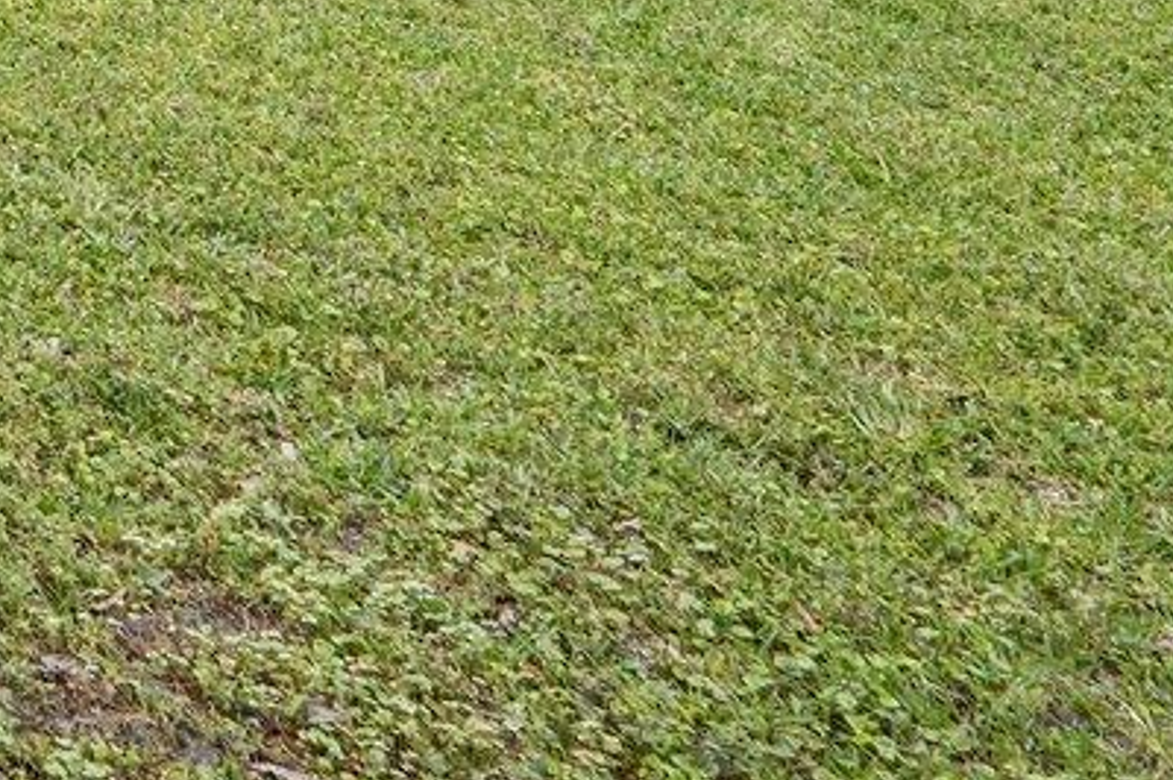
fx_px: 2753
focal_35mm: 85
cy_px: -1013
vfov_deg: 12.9
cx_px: -1132
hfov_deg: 17.6
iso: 500
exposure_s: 1/20
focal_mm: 16.5
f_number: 9
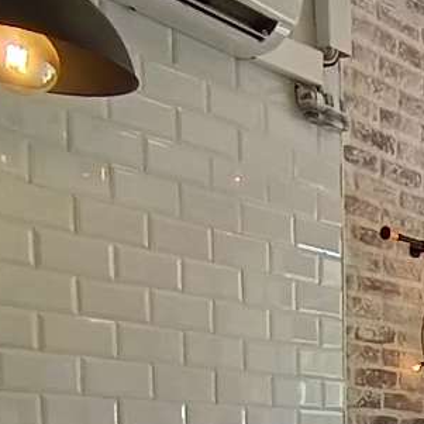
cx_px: 765
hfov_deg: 18.2
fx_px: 1039
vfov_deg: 20.8
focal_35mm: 75
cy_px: 561
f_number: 2.2
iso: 118
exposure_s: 1/100
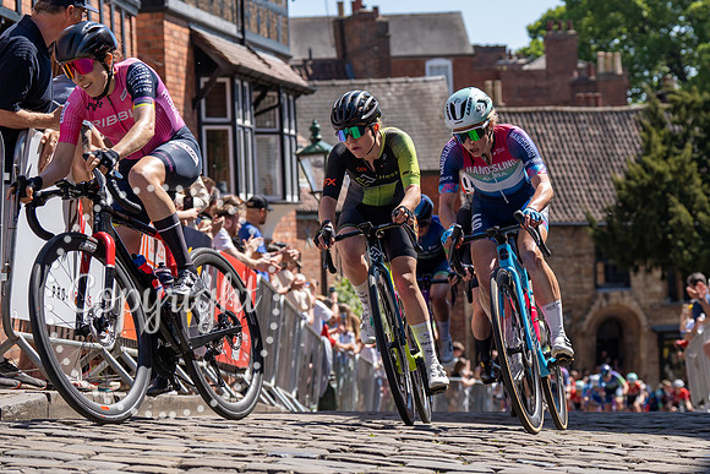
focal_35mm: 103
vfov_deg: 13.3
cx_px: 480
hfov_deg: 19.8
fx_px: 2028
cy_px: 153
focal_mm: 76
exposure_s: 1/1600
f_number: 4
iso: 100
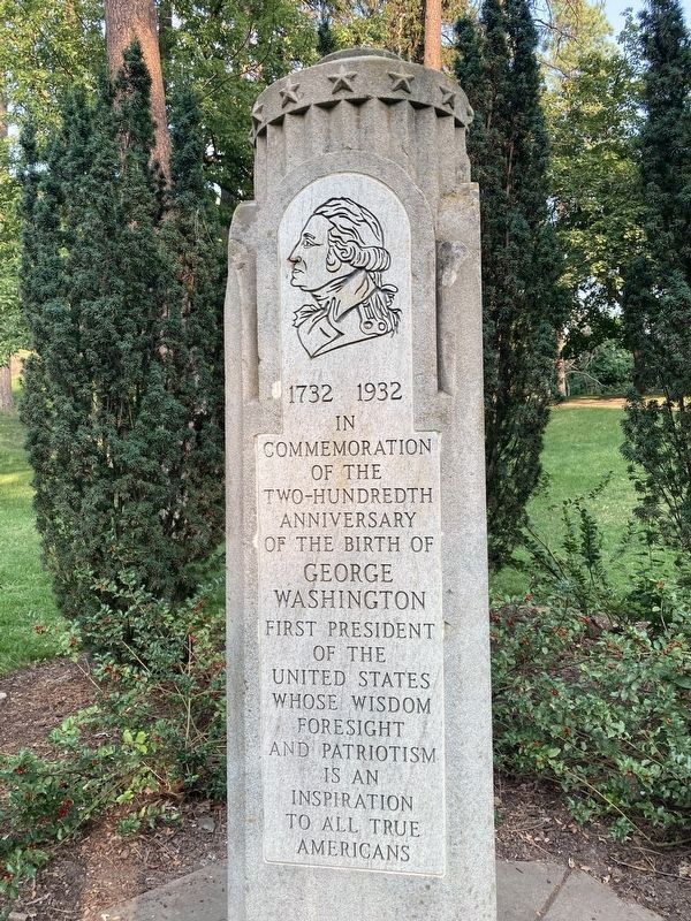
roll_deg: +0.2
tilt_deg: +0.5
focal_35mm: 28
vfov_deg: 63.4
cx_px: 346
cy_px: 460
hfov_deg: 49.7
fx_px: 745
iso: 20
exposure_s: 1/155
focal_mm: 3.99
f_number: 1.8
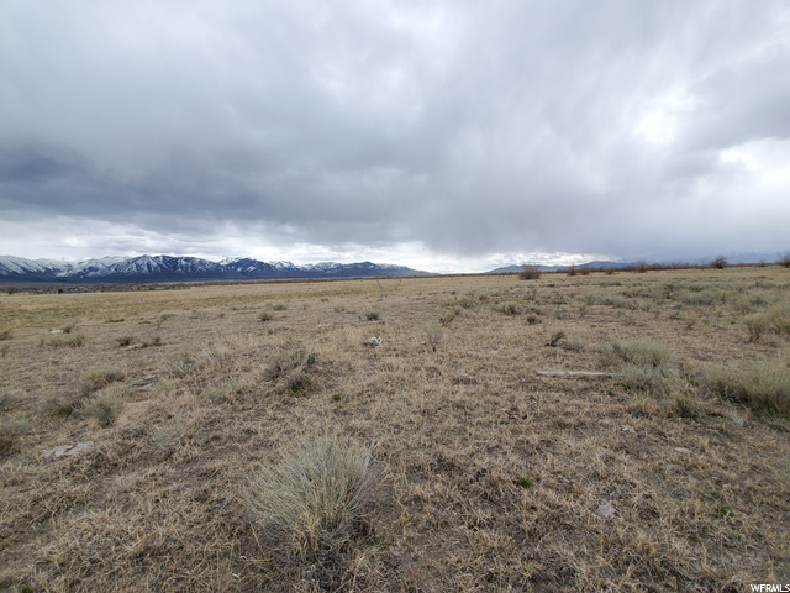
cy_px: 296
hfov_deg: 106.2
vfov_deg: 89.9
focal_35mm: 13
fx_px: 297
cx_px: 395
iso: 50
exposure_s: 1/775
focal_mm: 1.8
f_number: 2.2
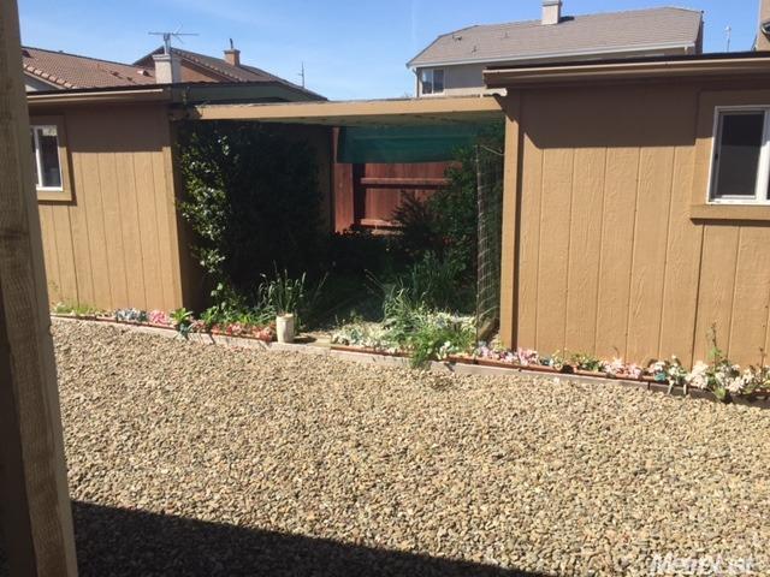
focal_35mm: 29
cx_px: 385
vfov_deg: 48.2
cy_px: 288
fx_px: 645
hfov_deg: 61.7
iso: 32
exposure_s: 1/1582
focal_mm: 4.15
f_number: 2.2
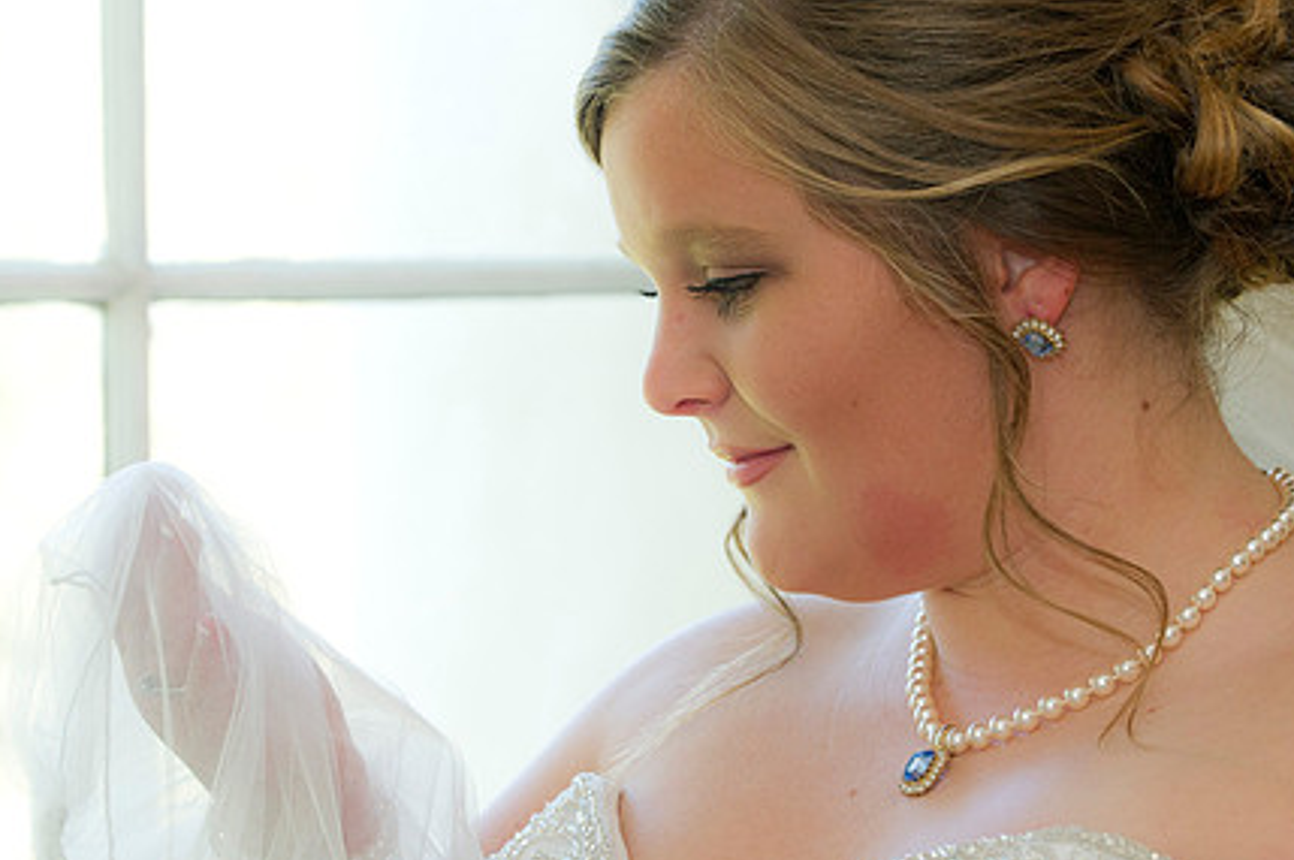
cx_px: 597
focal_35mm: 142
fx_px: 5098
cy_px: 377
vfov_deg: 9.6
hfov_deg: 14.5
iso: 1600
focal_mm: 105
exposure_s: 1/250
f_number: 4.5
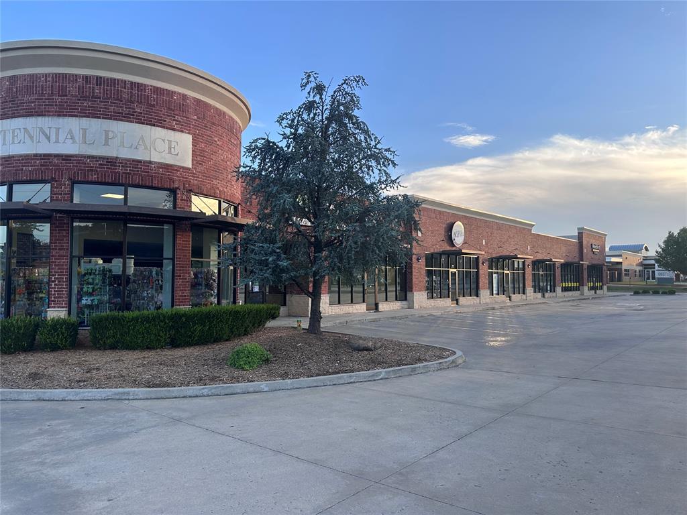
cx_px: 344
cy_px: 258
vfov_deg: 56.8
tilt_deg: +2.6
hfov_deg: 71.6
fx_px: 476
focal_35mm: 24
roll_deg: +0.4
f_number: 1.78
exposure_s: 1/549
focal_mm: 6.86
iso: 80
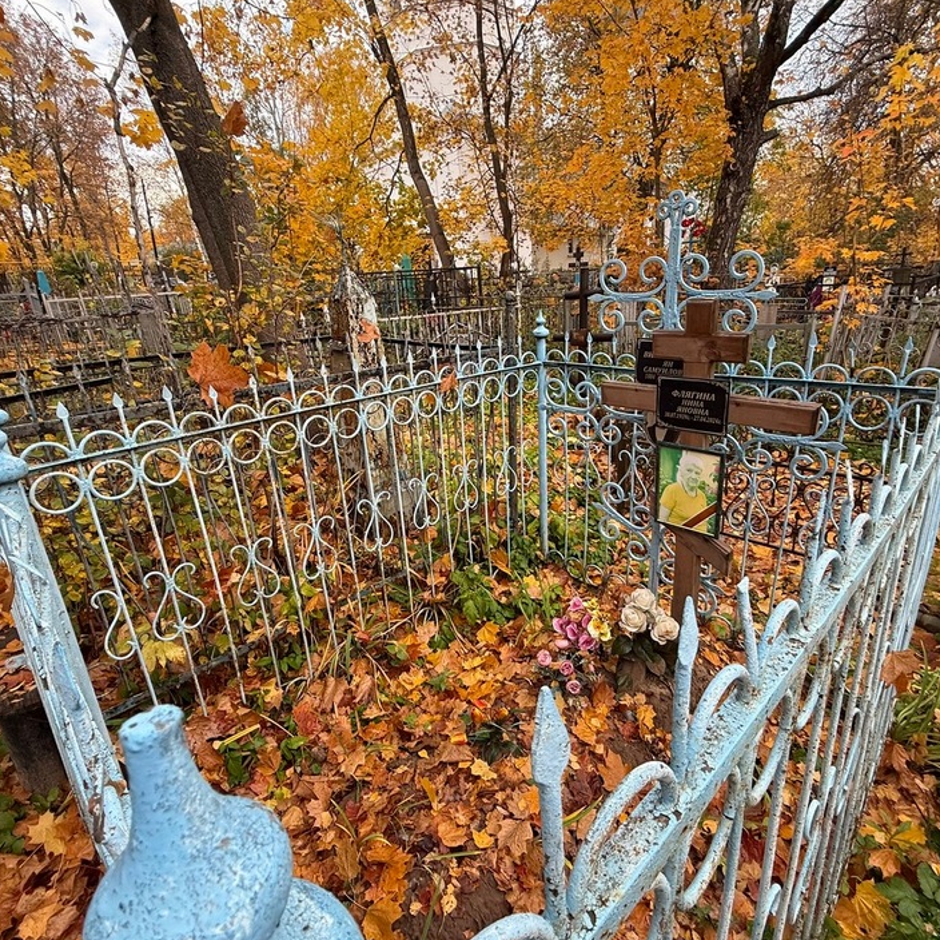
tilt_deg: -17.4
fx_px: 553
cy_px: 481
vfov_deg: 80.7
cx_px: 473
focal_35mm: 18
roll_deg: +2.8
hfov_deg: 80.7
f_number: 2.2
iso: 50
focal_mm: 2.22
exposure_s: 1/99
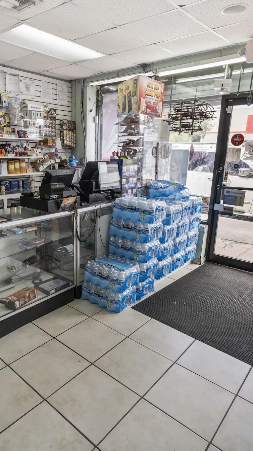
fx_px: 286
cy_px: 227
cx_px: 93
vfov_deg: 76.3
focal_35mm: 24
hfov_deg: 47.2
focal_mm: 10
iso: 125
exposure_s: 1/25
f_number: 2.8
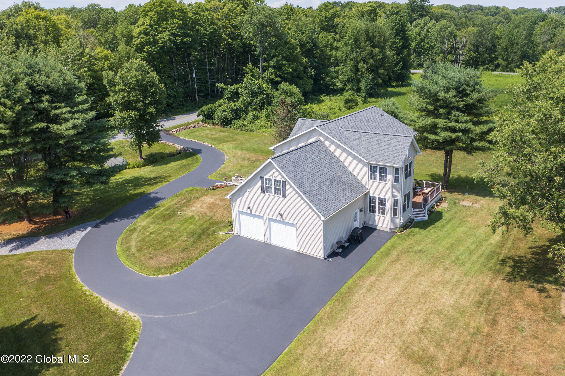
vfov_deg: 46.4
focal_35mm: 28
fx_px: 439
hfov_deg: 65.5
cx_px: 282
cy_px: 188
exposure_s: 1/60
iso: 100
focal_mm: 10.26
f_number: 3.5
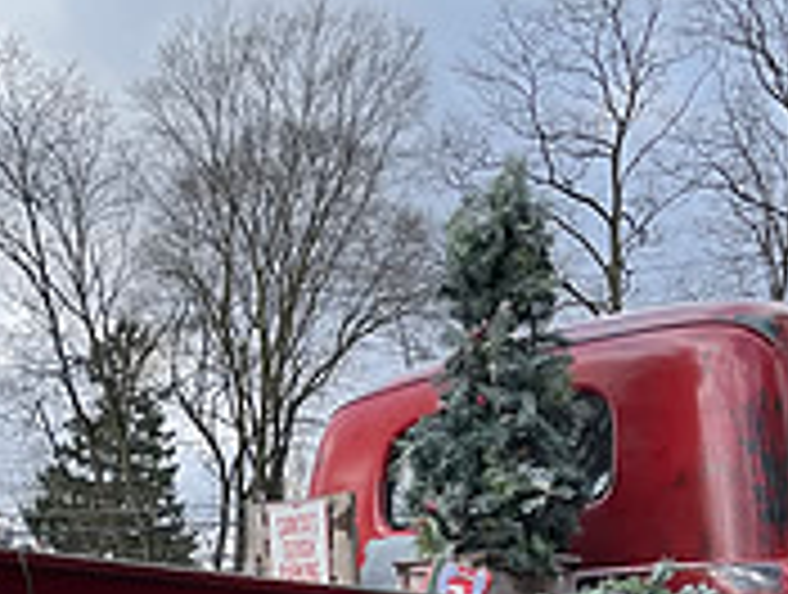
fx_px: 1962
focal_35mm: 86
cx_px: 95
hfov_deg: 22.2
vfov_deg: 16.5
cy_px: 704
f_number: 1.6
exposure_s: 1/1119
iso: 32
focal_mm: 5.1
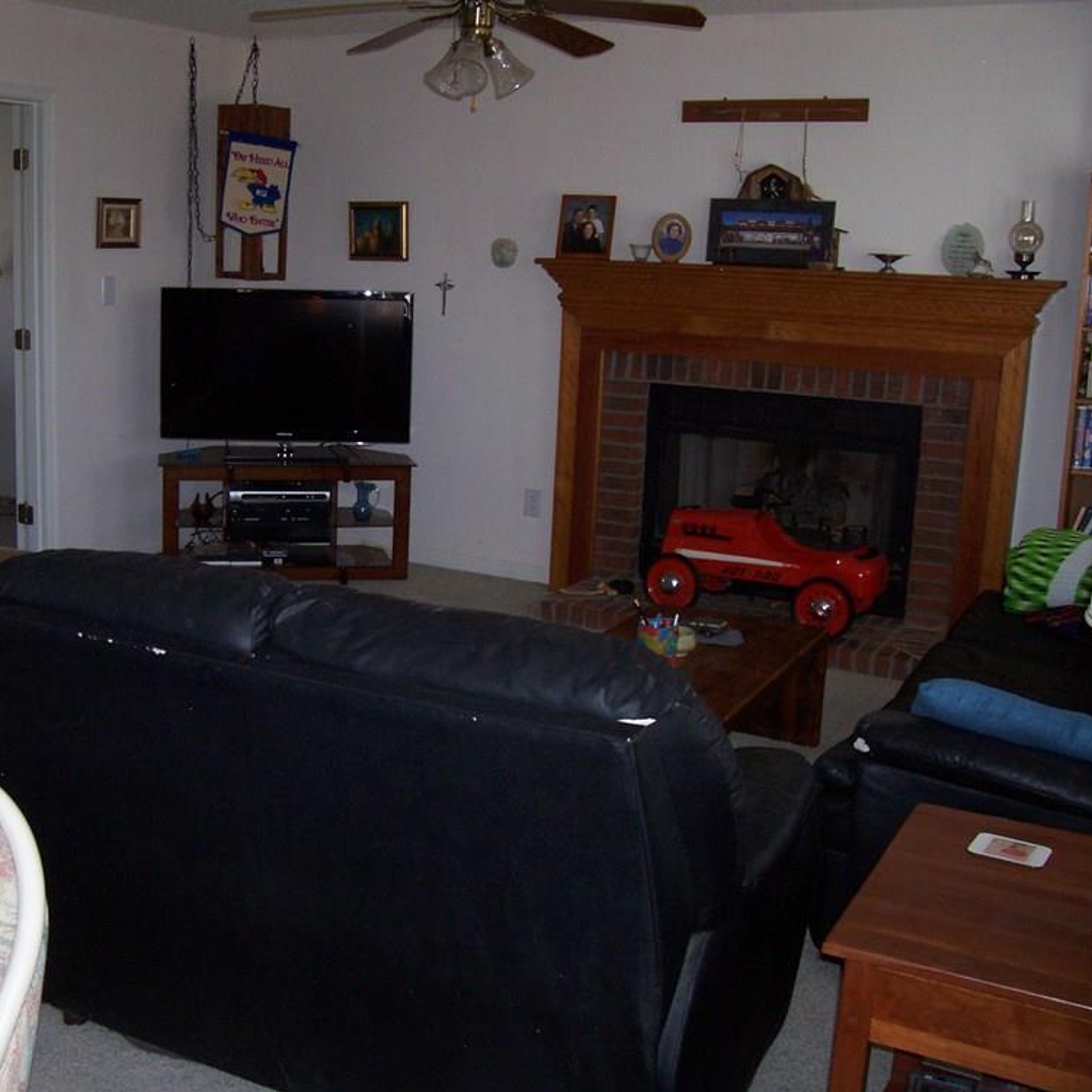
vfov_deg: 40.9
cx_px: 369
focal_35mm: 41
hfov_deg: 40.4
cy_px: 535
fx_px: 1463
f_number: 2.7
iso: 140
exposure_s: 1/112
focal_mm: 5.6
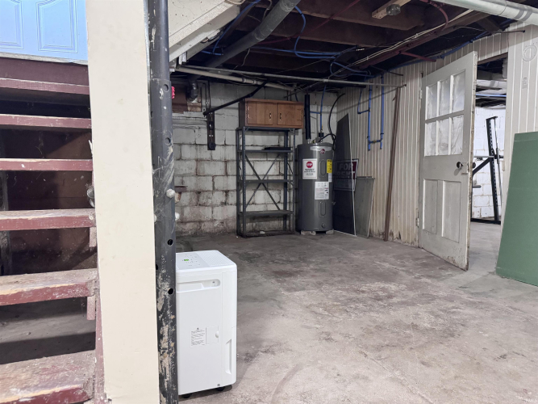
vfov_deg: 56.8
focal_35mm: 24
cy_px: 202
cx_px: 269
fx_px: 373
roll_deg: +0.4
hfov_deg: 71.6
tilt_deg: -4.9
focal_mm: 6.76
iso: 640
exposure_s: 1/40
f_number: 1.78
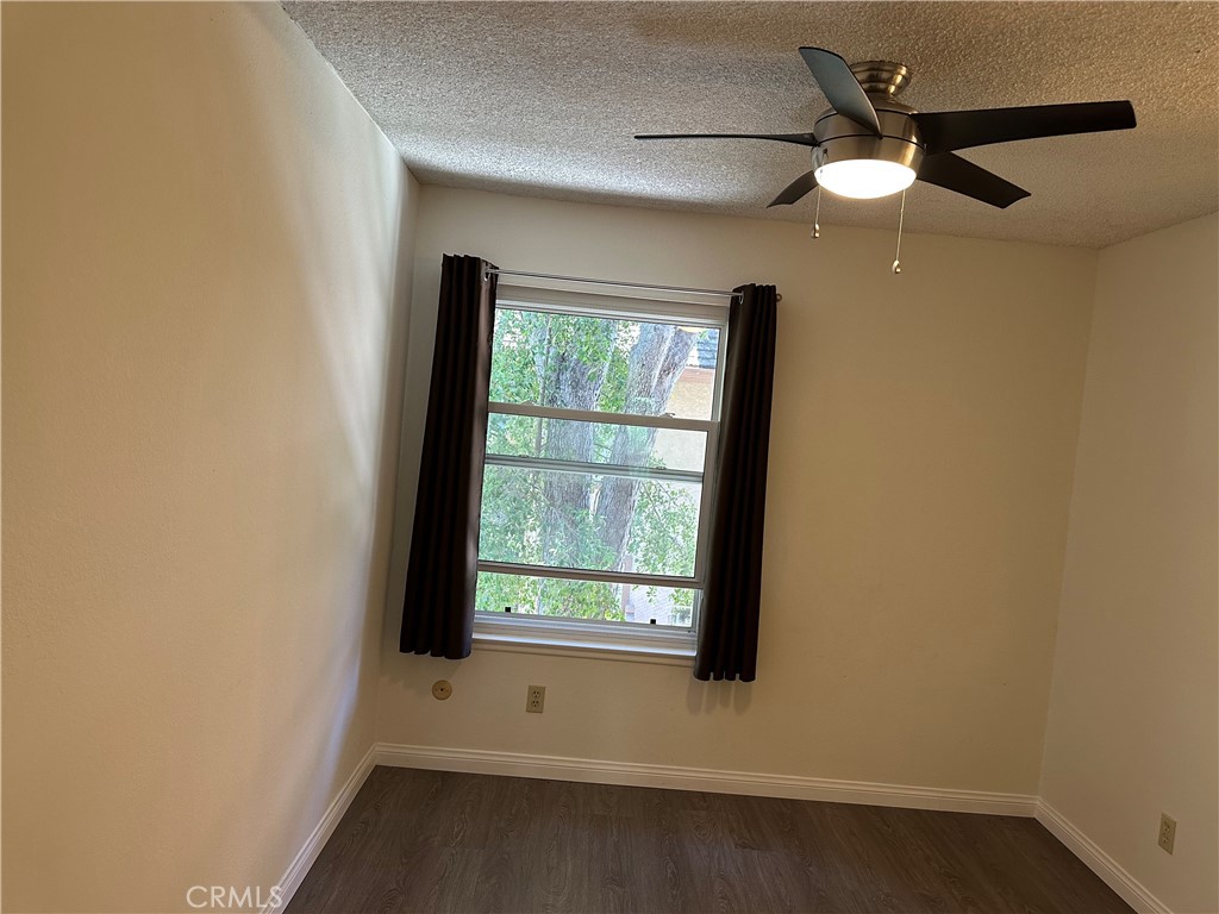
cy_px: 457
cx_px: 610
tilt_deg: -2.8
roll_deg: -4.8
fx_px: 845
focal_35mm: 24
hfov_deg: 71.6
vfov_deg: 56.8
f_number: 1.78
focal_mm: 6.86
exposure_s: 1/120
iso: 200
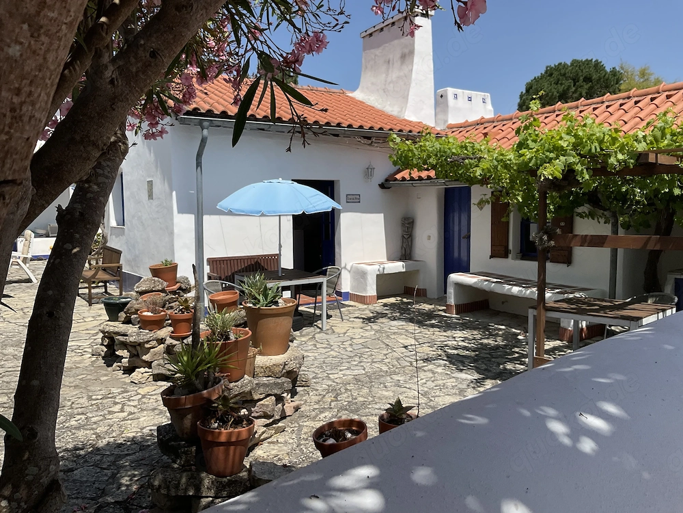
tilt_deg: -4.9
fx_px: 572
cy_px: 256
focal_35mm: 29
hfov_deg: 61.7
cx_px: 342
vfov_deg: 48.2
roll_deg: -0.5
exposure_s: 1/4405
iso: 20
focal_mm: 3
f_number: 1.8
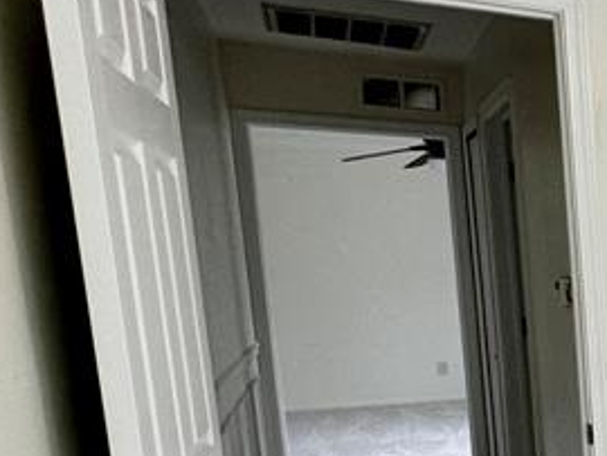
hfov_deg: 23.4
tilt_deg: -9.7
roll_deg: -0.6
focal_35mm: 53
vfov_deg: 26.8
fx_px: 930
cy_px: 398
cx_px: 1034
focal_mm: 2.22
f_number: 2.2
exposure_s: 1/120
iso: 125
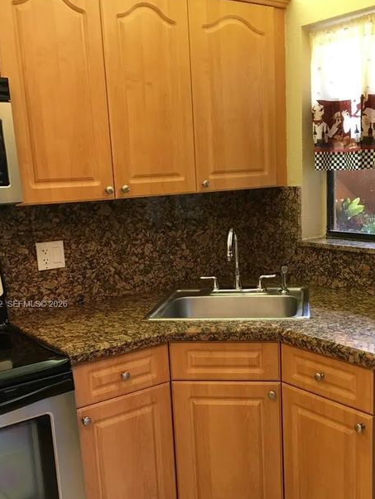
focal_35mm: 41
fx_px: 592
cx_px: 224
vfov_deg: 45.4
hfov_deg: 35.1
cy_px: 305
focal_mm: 4.15
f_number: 2.2
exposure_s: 1/15
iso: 40
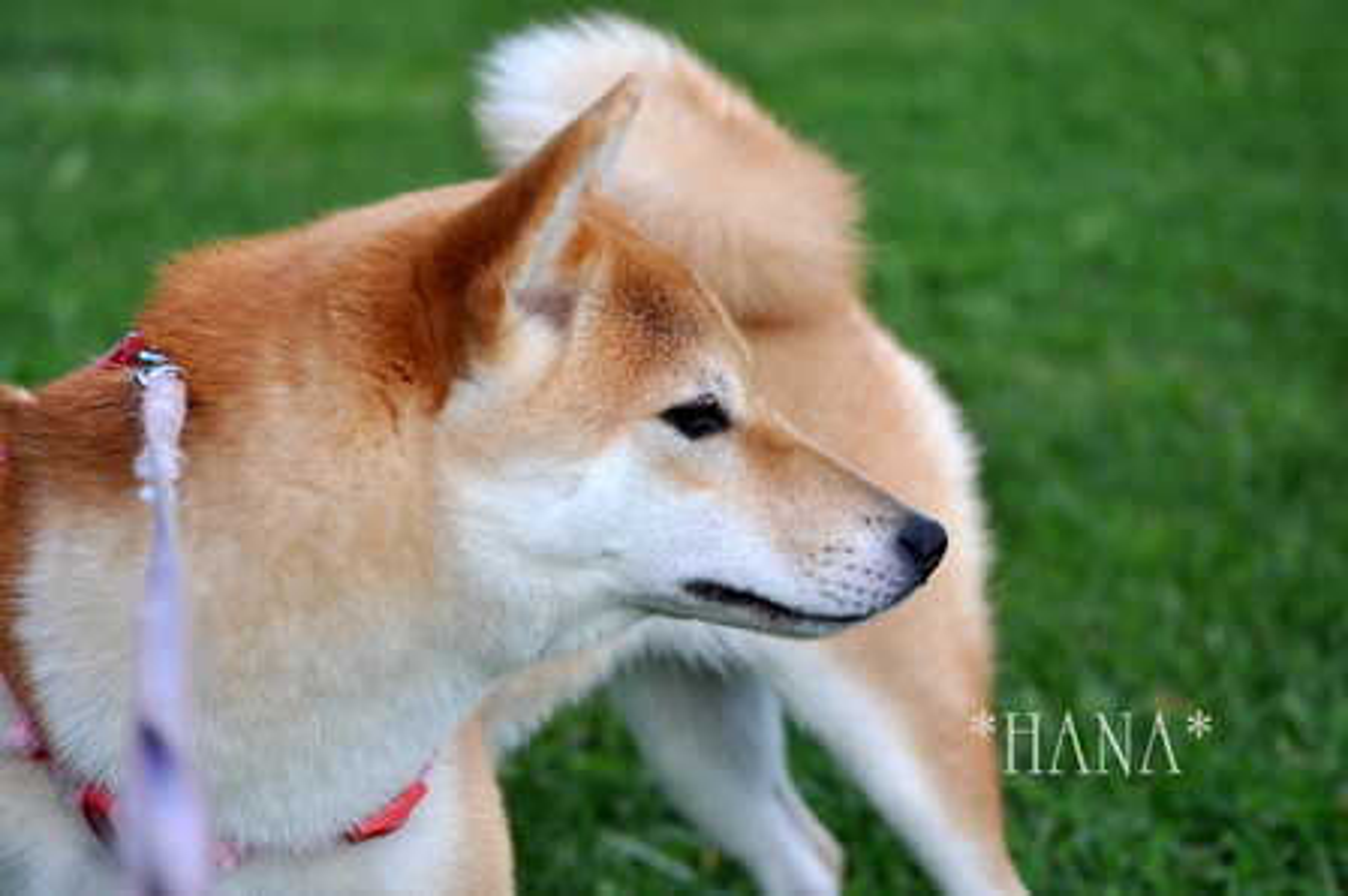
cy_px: 448
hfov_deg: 24.6
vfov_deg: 16.5
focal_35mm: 82
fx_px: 3087
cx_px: 674
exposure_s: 1/1600
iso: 400
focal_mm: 55
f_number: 5.6
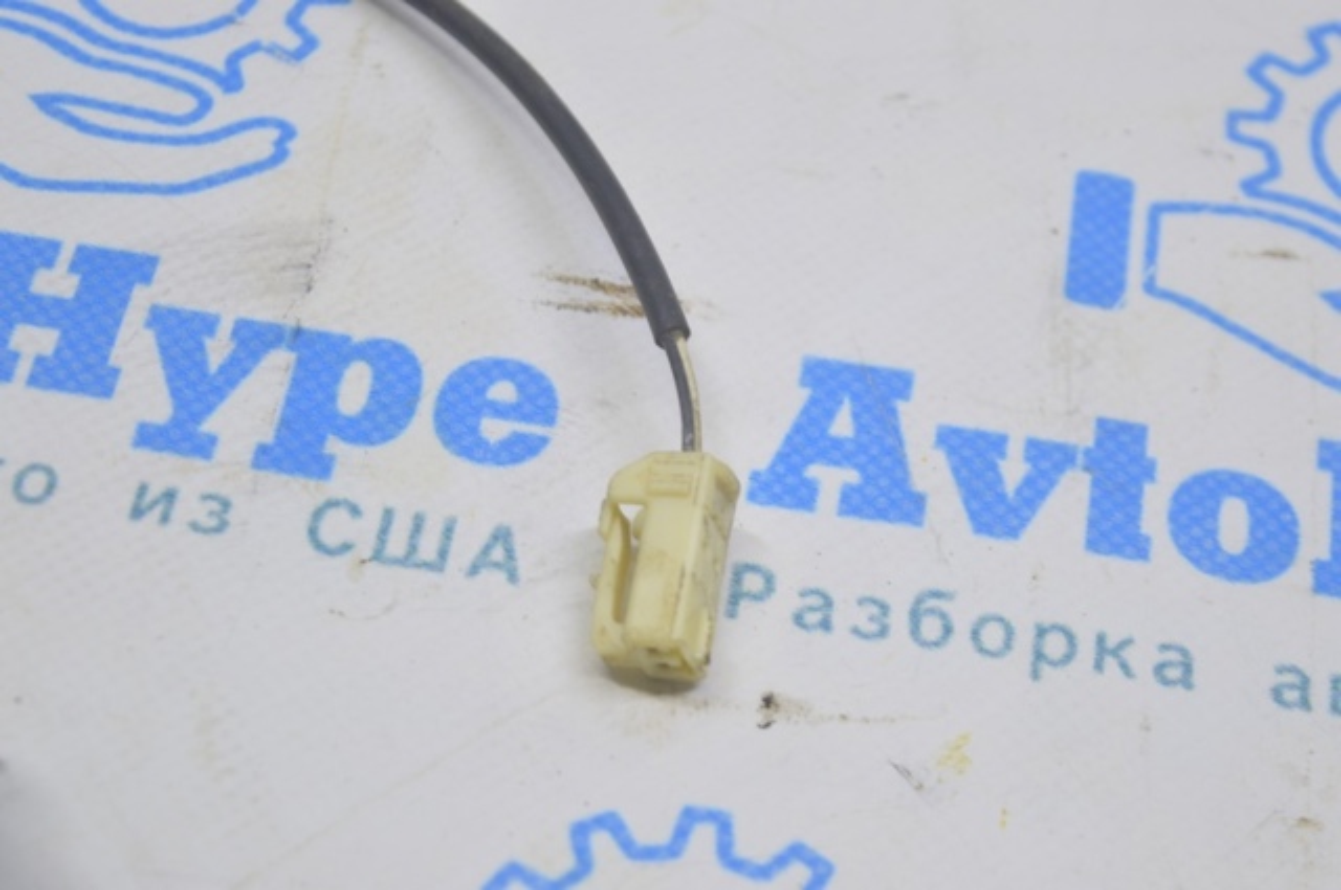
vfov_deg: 16.5
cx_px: 670
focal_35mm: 82
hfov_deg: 24.6
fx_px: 3069
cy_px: 445
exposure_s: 1/20
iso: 400
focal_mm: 55
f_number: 5.6
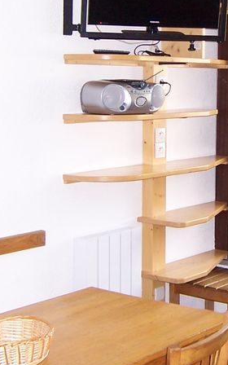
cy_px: 118
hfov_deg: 16.5
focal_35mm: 78
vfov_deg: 26.3
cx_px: 209
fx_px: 775
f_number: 2.8
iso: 140
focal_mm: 5.5
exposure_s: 1/60
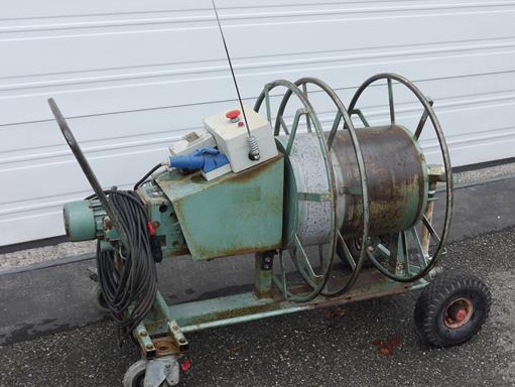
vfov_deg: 26.5
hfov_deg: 34.9
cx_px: 275
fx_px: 819
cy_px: 228
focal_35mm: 55
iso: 160
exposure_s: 1/200
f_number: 6.3
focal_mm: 22
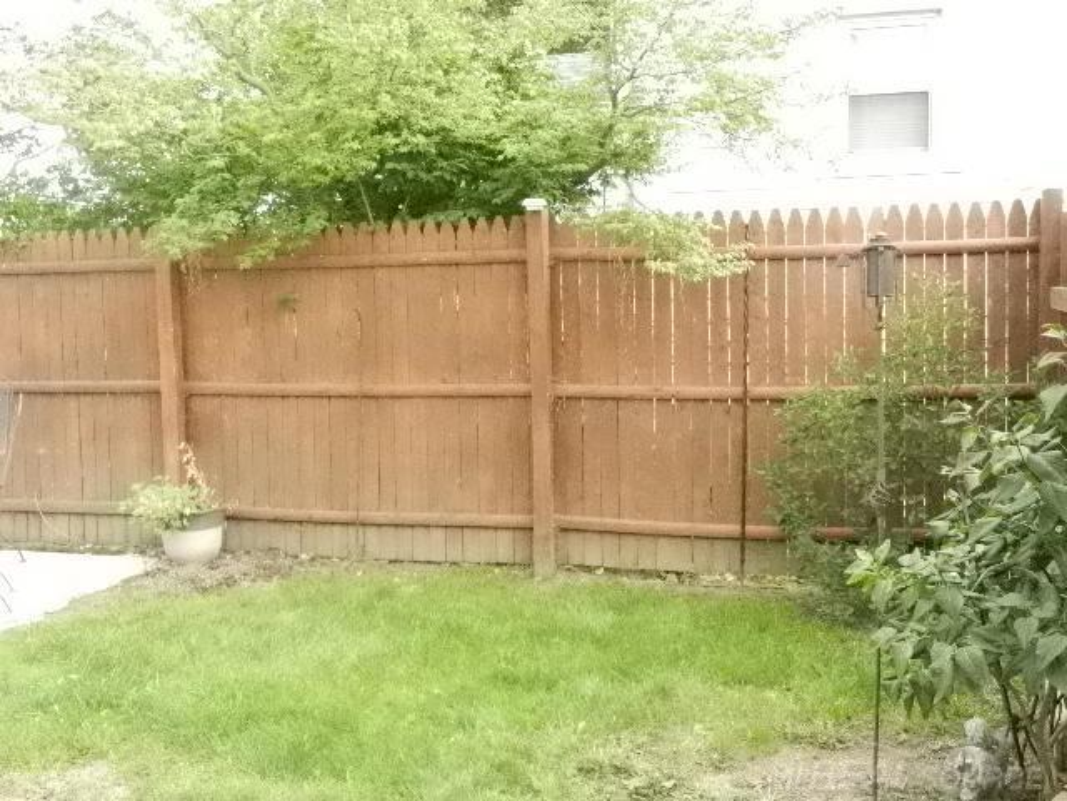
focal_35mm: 38
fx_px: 1171
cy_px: 400
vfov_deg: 37.7
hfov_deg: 49.0
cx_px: 534
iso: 3200
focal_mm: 6.9
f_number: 8
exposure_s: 1/800
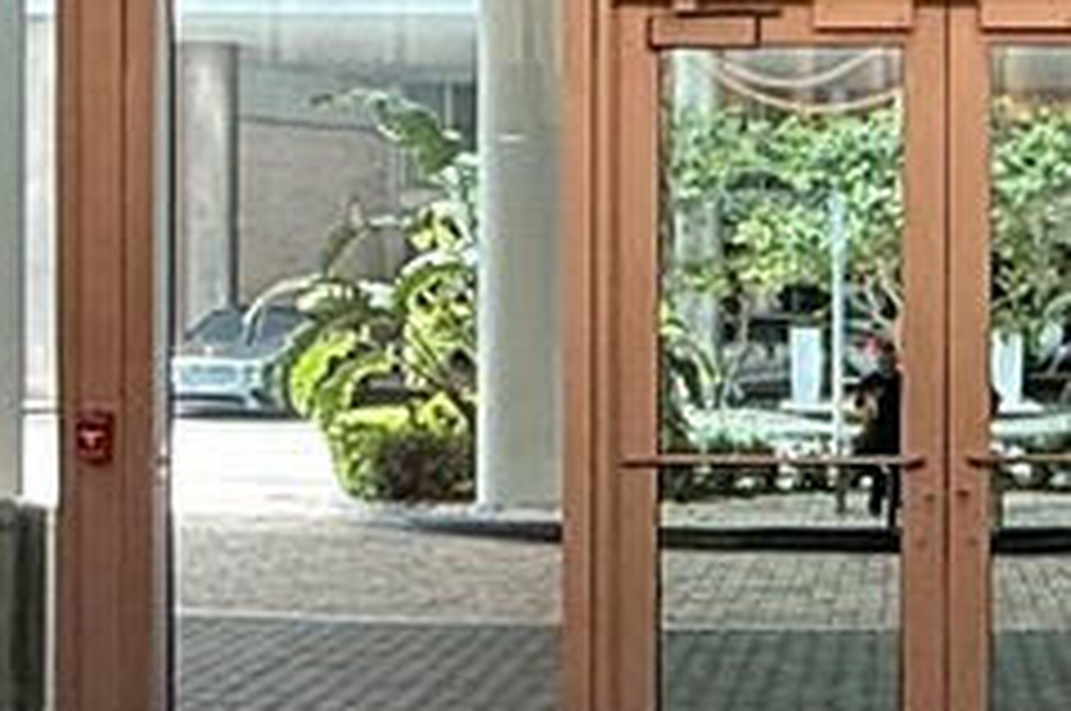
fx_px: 2912
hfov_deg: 20.5
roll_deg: -0.7
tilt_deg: -0.5
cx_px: 940
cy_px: 274
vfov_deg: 13.9
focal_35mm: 98
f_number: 2.2
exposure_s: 1/120
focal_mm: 2.22
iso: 125
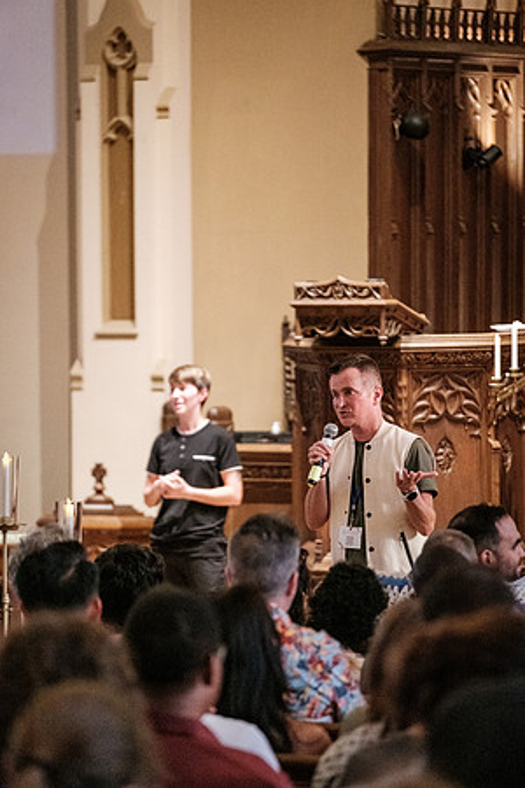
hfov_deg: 6.5
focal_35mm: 210
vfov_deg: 9.8
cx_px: 262
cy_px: 394
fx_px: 4593
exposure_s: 1/80
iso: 6400
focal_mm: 140
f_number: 2.8
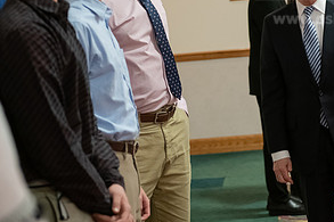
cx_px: 221
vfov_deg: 11.9
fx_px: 1066
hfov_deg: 17.8
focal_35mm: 115
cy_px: 43
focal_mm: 58
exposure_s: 1/200
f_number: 3.2
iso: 2500
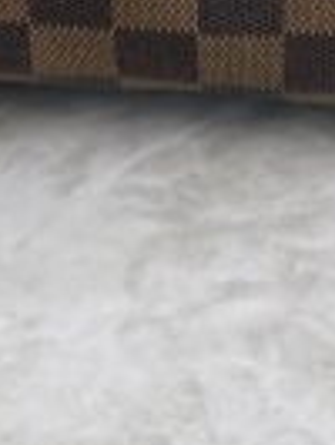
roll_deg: -0.2
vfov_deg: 12.1
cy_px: -468
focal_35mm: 144
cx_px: 245
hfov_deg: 10.3
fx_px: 1855
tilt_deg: -15.3
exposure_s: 1/120
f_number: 1.78
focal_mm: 6.76
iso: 50
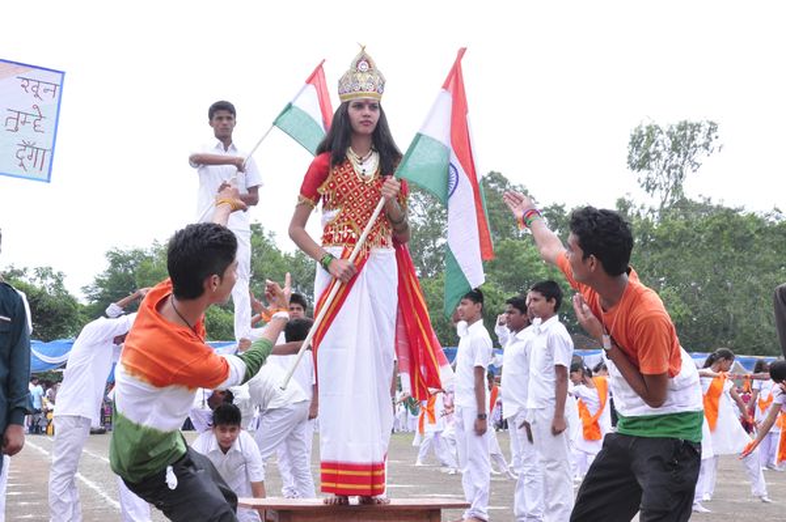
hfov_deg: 27.0
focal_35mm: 75
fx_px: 1636
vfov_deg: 18.2
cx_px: 393
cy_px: 261
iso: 800
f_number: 16
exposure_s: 1/200
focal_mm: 50
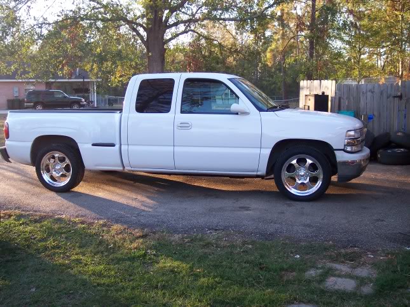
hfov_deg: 49.0
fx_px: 450
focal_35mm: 38
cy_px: 154
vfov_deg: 37.7
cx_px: 205
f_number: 2.8
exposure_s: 1/125
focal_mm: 8
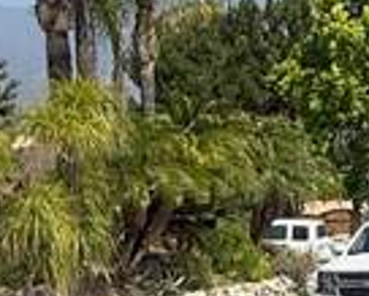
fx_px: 1126
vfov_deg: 14.9
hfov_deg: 16.2
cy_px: 209
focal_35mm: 103
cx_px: 632
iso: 50
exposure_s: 1/2841
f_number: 2.2
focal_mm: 2.22
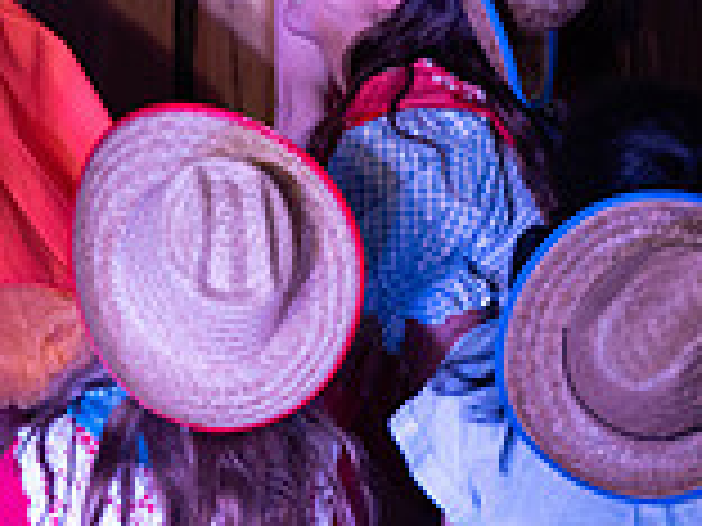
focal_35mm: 679
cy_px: 2
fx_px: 13770
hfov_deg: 2.9
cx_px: -99
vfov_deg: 2.2
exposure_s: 1/200
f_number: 2.8
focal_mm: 190
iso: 800
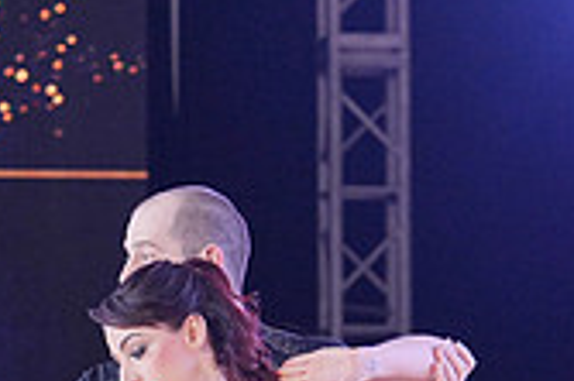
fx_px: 6037
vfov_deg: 3.6
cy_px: 623
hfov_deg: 5.4
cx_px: 206
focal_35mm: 379
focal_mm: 109
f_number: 4
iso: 2500
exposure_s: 1/500
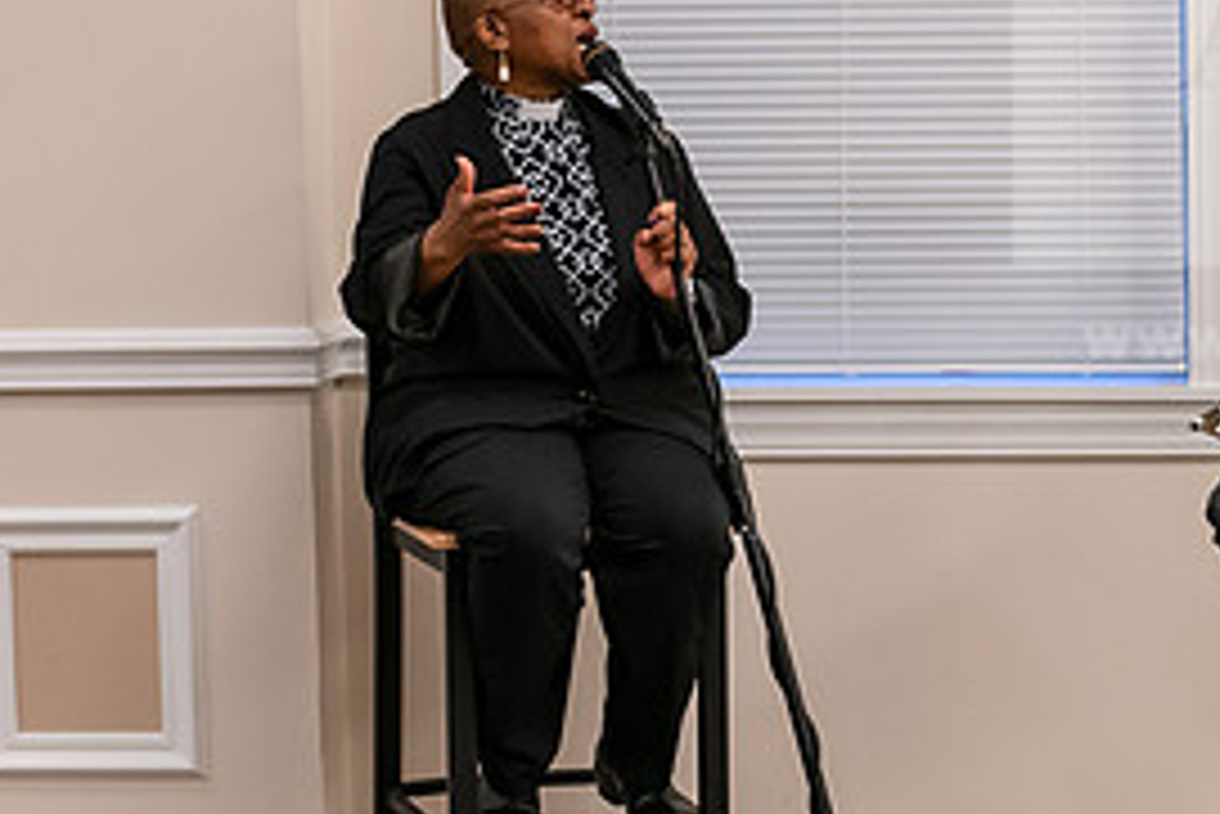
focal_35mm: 107
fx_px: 3628
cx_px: 878
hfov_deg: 19.0
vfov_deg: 12.8
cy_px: 434
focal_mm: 50
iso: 2000
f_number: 2.5
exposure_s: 1/200
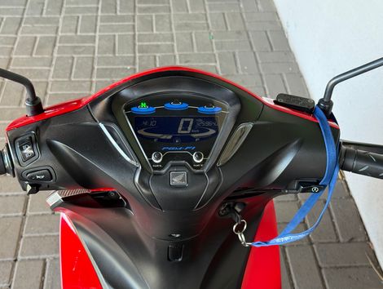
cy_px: 144
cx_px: 192
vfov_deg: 30.3
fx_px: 532
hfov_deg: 39.6
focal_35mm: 48
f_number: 1.78
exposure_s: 1/60
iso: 160
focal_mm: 6.76
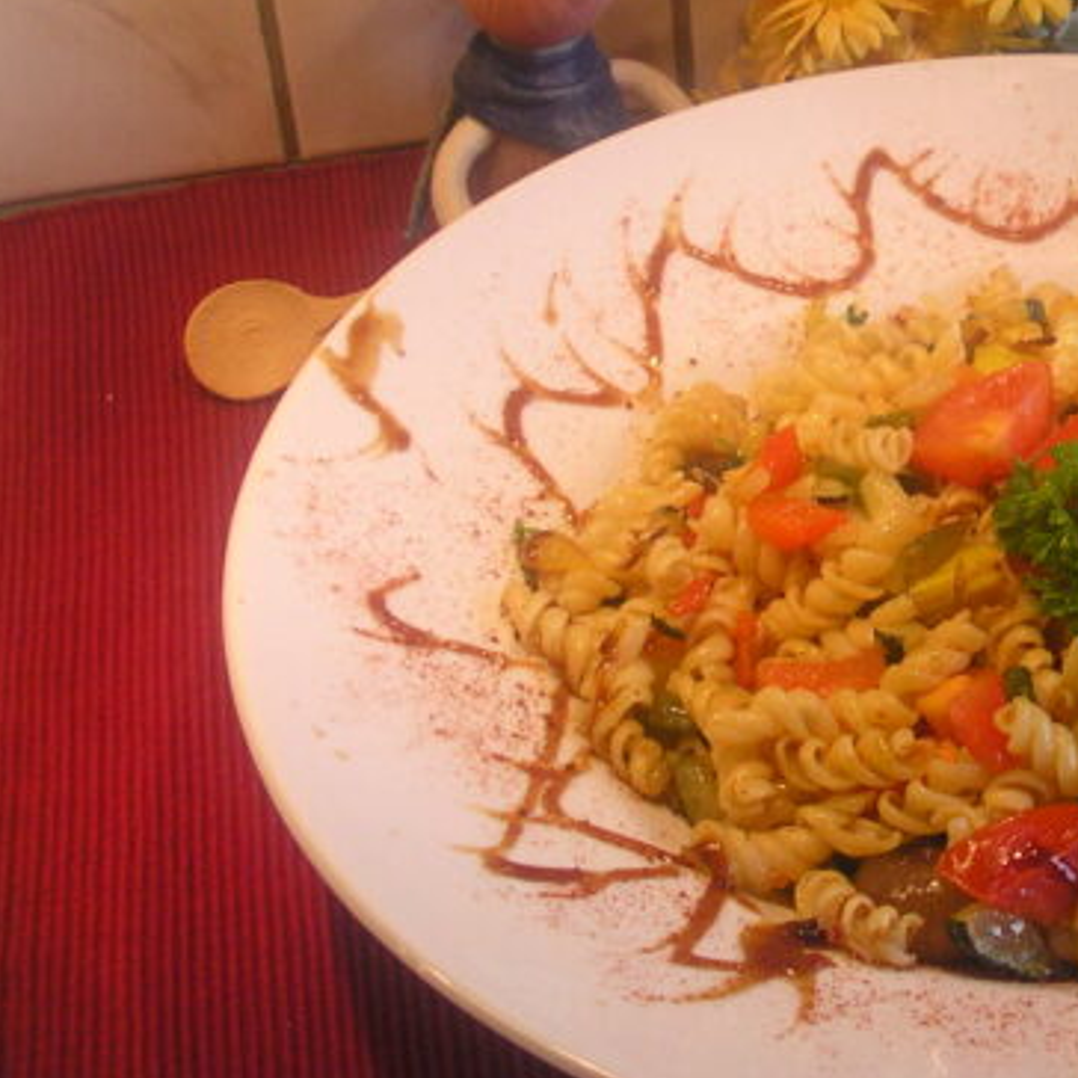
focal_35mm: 69
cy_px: 391
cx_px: 1116
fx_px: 2431
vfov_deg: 24.9
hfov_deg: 23.8
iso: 100
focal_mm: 5.6
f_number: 2.7
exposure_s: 1/60
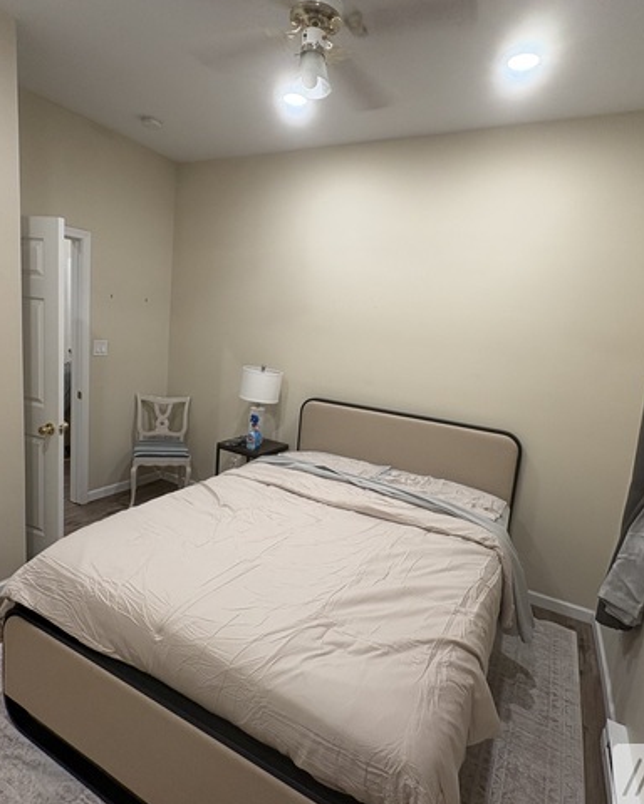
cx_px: 325
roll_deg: -6.0
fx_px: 453
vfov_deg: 83.3
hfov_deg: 70.8
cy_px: 392
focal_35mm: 19
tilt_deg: -9.0
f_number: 2.2
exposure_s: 1/60
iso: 125
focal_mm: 2.22
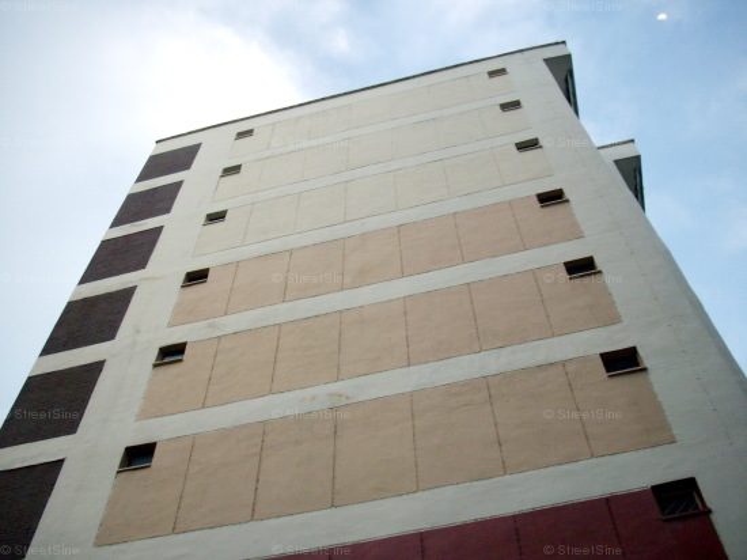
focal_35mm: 37
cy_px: 280
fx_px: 798
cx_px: 374
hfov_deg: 50.2
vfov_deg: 38.6
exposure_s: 1/125
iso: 128
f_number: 2.8
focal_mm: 6.2
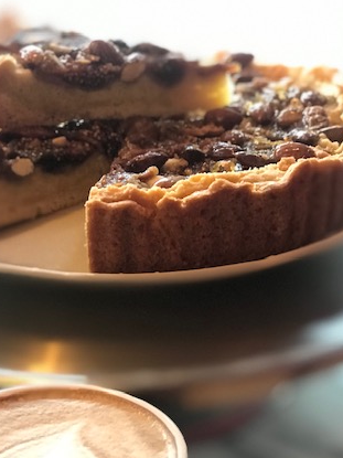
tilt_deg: -24.5
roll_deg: +0.5
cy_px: 255
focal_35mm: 88
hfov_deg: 16.7
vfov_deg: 22.2
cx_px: 108
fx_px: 1163
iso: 640
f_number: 2.8
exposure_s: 1/50
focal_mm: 6.6
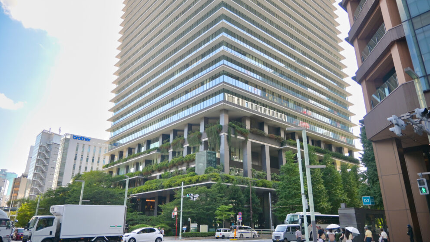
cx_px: 222
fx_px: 296
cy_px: 111
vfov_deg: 44.4
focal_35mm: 26
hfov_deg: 71.9
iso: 100
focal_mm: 16
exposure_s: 1/320
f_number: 3.5
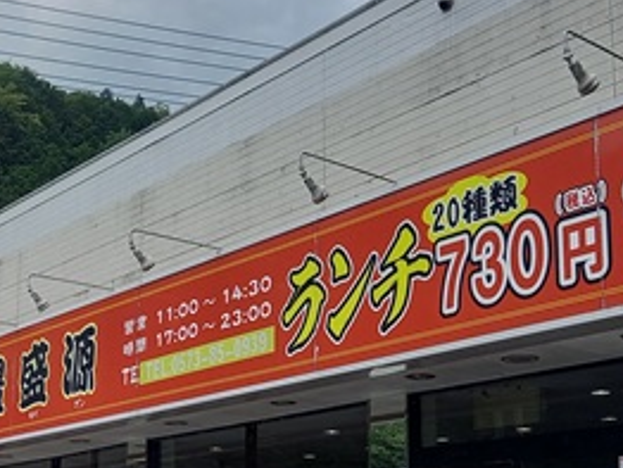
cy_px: 380
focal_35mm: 61
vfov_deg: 23.7
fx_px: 1099
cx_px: 378
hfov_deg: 31.6
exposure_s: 1/444
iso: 50
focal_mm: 4.65
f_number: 1.8
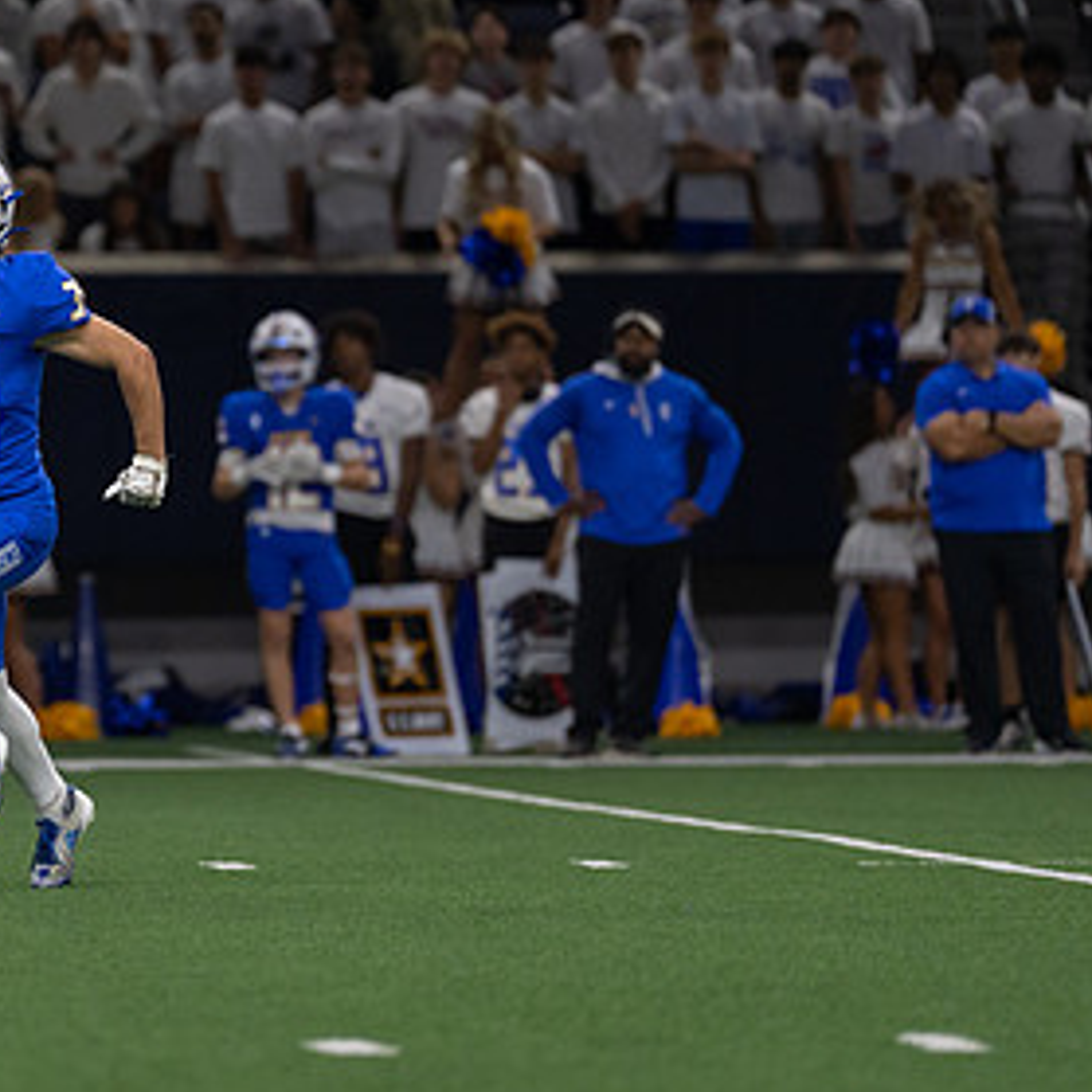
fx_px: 13527
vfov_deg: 4.6
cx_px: 106
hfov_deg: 4.6
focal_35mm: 379
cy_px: 450
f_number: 2.8
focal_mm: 200
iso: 1600
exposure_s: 1/1250
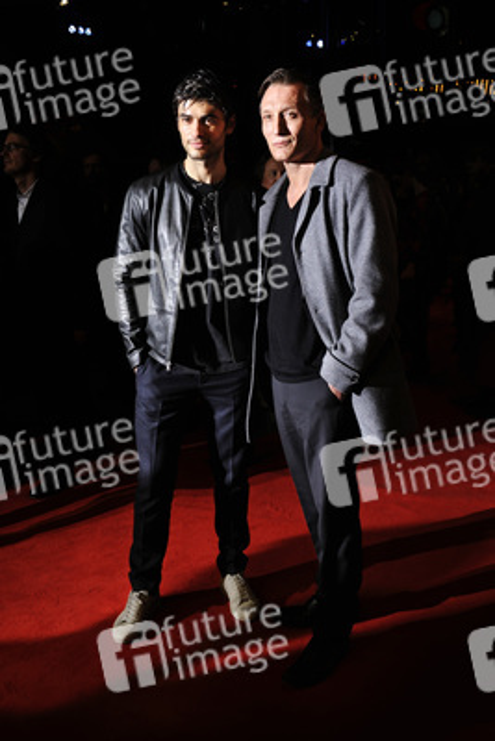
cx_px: 248
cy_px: 370
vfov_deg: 50.7
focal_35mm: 38
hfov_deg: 35.1
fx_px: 783
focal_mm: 38
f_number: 5
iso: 500
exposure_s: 1/200
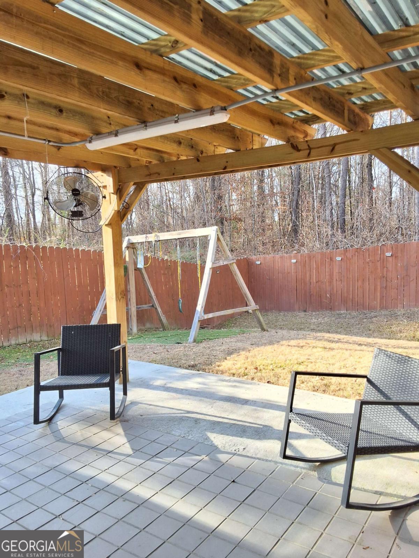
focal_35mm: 28
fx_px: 452
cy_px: 279
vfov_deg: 63.4
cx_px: 210
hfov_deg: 49.7
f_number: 1.9
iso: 32
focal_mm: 2.91
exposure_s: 1/157
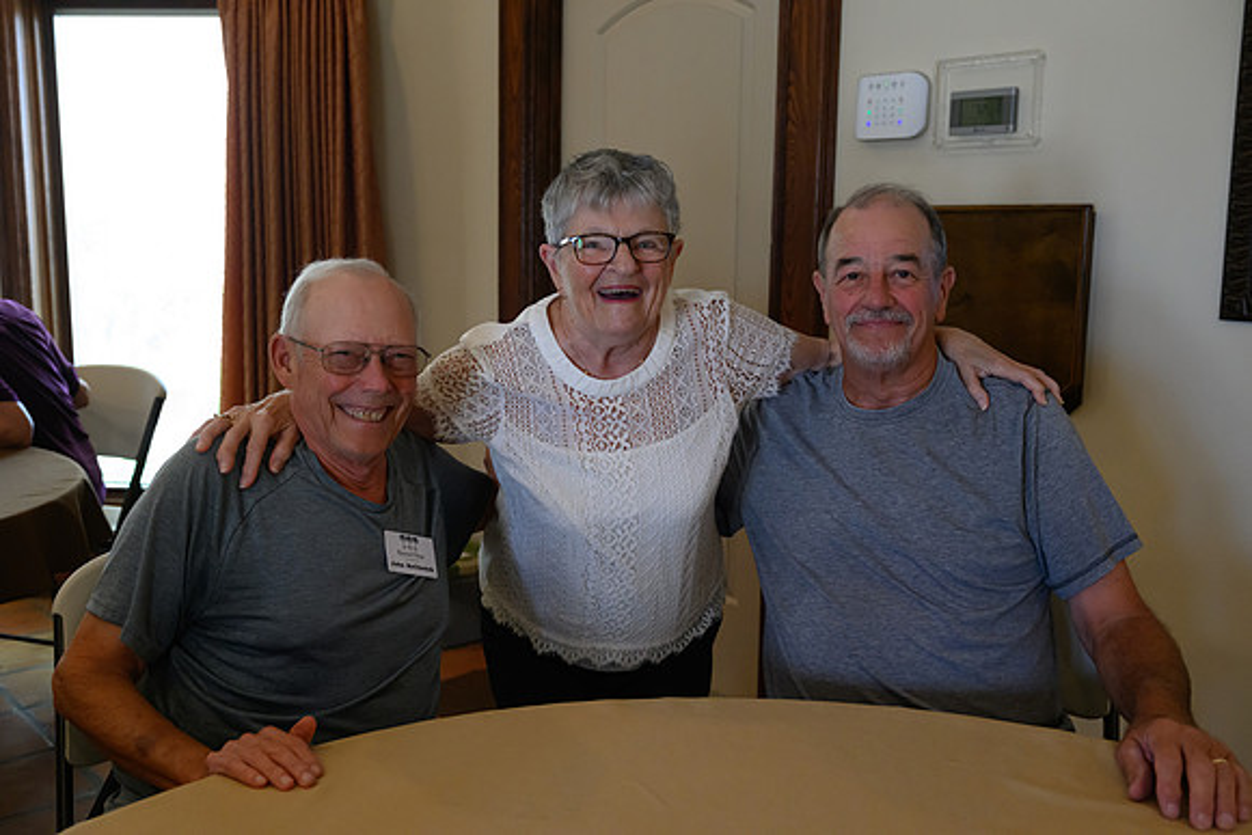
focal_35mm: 35
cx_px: 626
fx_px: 1217
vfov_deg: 37.9
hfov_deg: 54.4
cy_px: 418
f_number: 4
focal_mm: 35
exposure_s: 1/200
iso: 4500
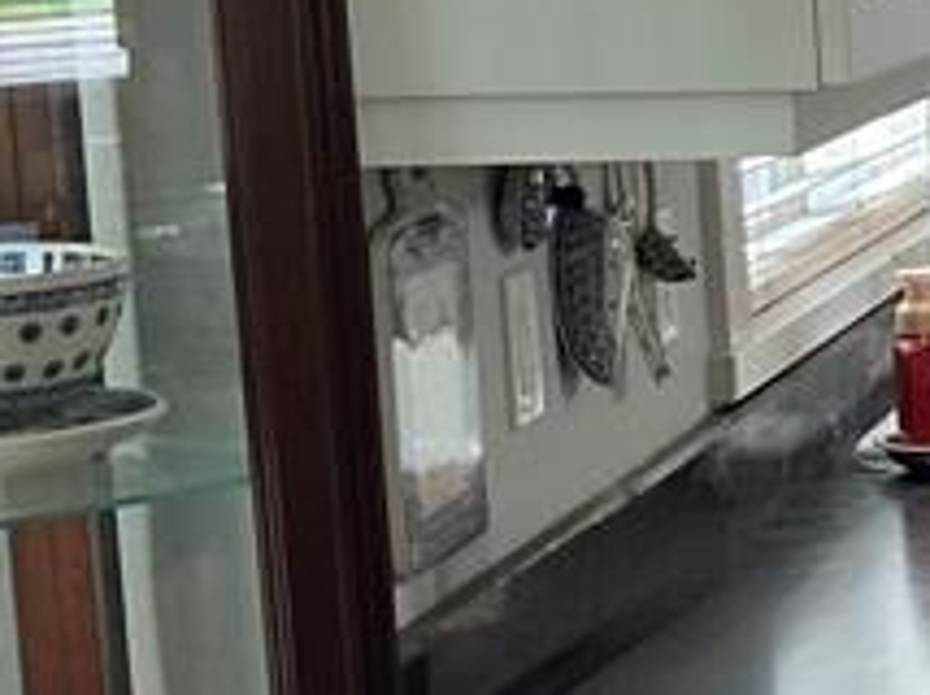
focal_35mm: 139
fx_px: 3730
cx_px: 2034
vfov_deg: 10.6
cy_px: 291
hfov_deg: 12.1
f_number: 1.8
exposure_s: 1/60
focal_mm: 3
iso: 64
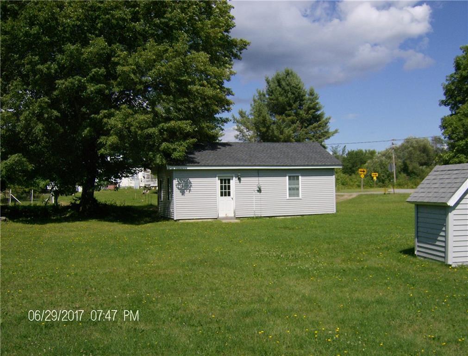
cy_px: 178
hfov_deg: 51.1
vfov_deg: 40.0
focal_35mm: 36
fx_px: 489
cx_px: 234
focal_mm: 6
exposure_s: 1/1524
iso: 100
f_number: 4.7
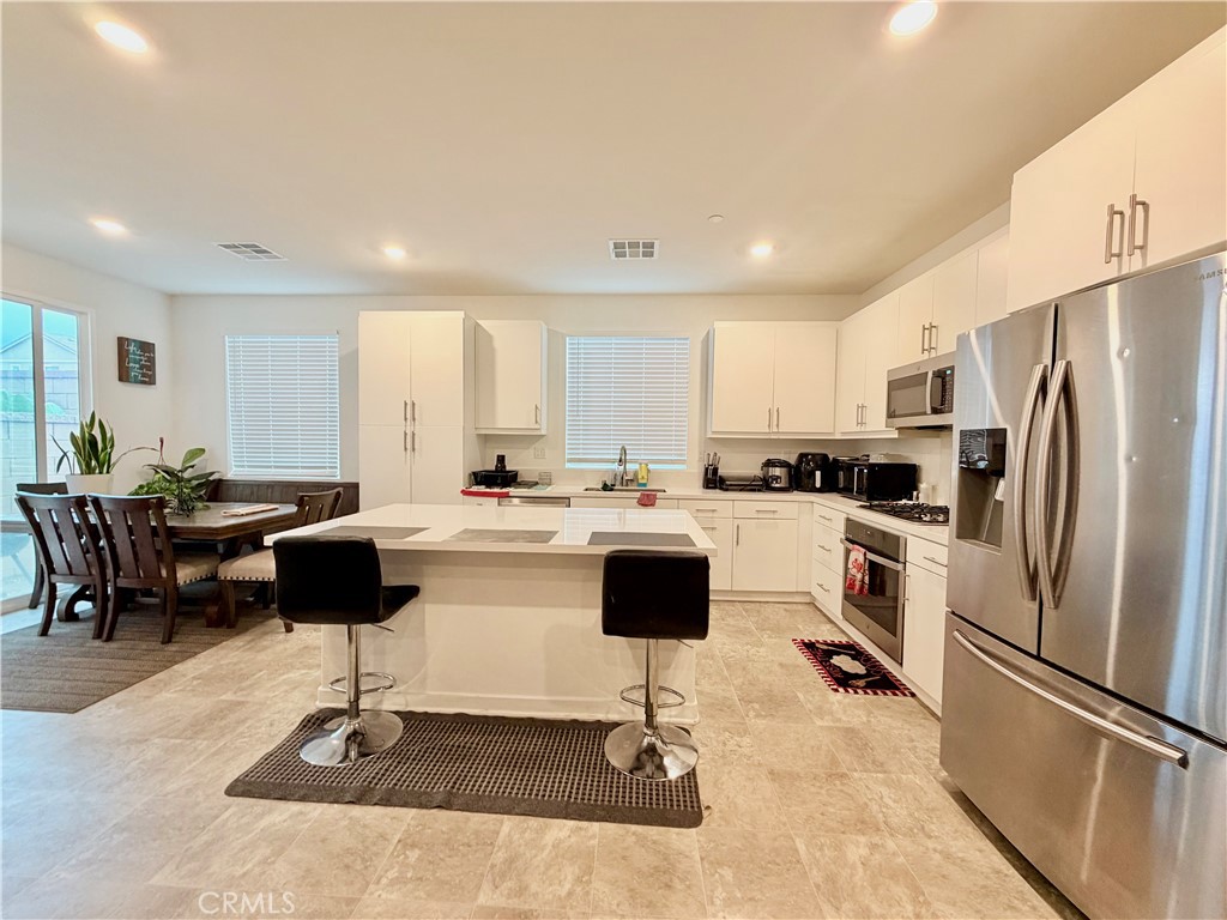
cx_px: 614
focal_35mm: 14
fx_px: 496
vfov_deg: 85.7
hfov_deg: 102.1
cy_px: 460
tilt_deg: -2.1
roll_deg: -0.4
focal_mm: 2.22
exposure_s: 1/60
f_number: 2.2
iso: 200
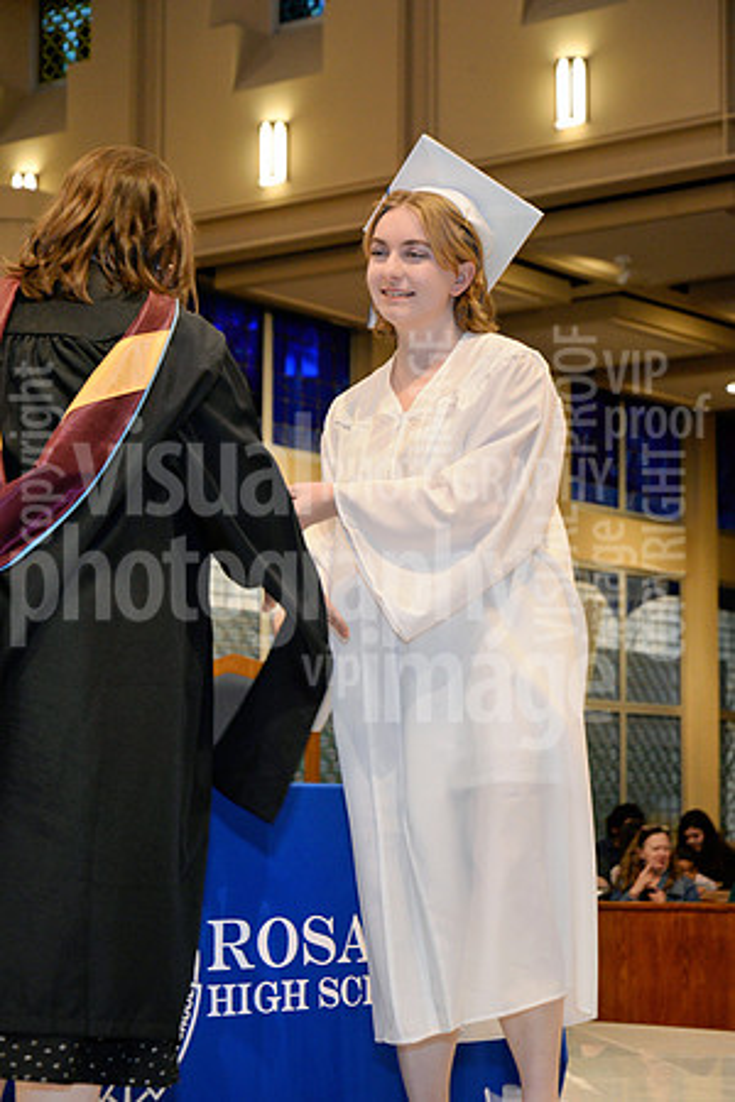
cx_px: 368
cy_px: 551
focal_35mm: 85
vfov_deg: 23.9
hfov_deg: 16.1
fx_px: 2603
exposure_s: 1/80
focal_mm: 85
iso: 2500
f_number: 6.3
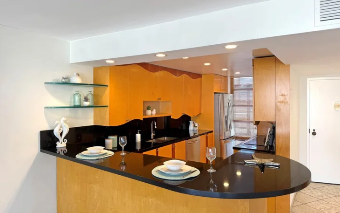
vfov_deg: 47.6
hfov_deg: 70.4
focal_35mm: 26
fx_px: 241
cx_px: 167
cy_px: 100
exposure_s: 1/120
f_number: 1.78
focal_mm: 6.76
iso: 100
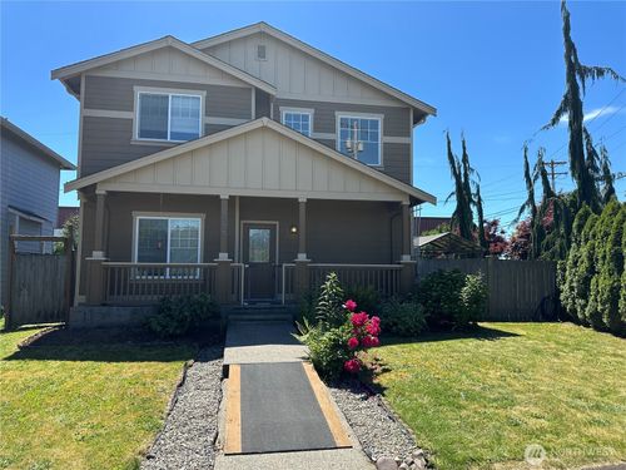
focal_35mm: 24
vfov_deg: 56.8
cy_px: 235
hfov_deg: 71.6
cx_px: 313
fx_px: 434
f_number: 1.78
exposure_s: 1/2410
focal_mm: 6.86
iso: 80
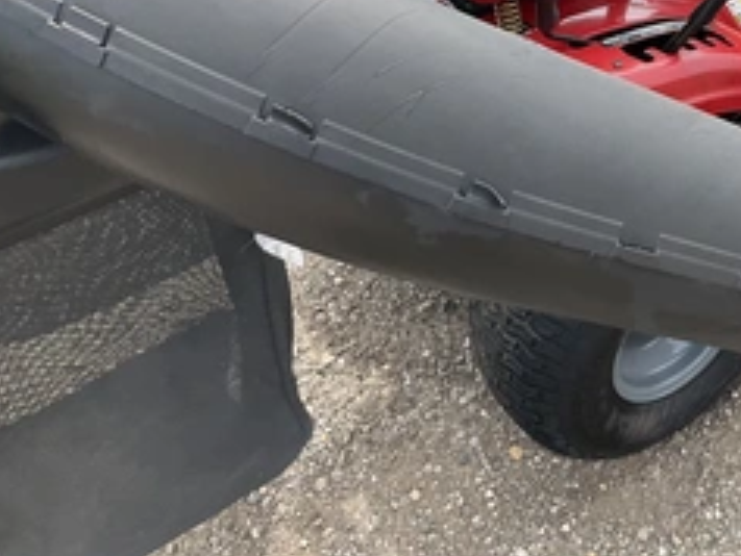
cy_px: 147
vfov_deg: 29.3
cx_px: 610
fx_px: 1049
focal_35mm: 49
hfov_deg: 37.3
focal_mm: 3
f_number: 1.8
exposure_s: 1/397
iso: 25
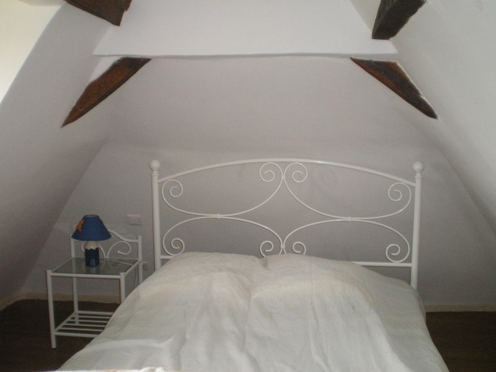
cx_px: 248
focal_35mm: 38
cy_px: 186
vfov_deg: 37.7
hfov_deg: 49.0
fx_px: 544
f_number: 3.1
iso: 400
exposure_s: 1/50
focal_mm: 6.3
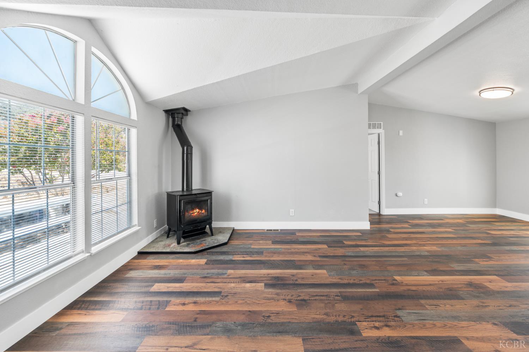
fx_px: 235
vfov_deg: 73.7
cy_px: 176
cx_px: 264
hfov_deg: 96.7
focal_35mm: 16
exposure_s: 1/13
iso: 125
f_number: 4.5
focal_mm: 16
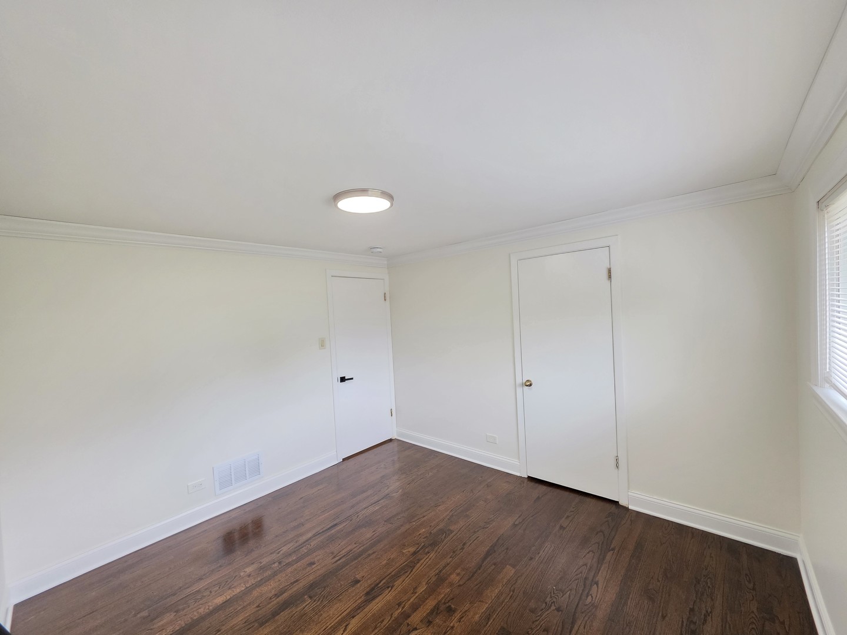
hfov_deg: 106.2
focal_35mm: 13
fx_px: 318
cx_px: 424
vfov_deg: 89.9
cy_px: 318
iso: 250
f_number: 1.9
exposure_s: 1/120
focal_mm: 2.2
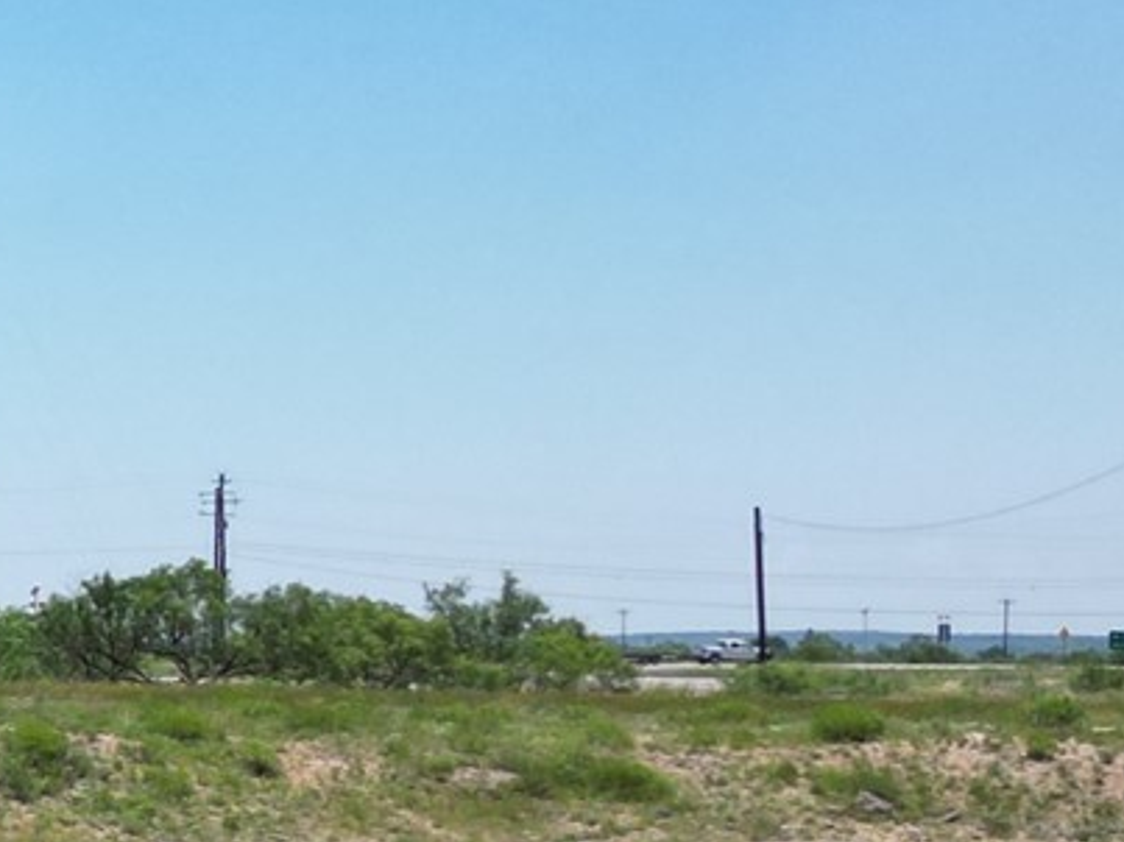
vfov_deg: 12.1
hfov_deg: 14.9
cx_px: -616
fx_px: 3960
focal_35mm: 122
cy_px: 666
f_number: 1.7
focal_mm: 6.72
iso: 110
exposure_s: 1/3000
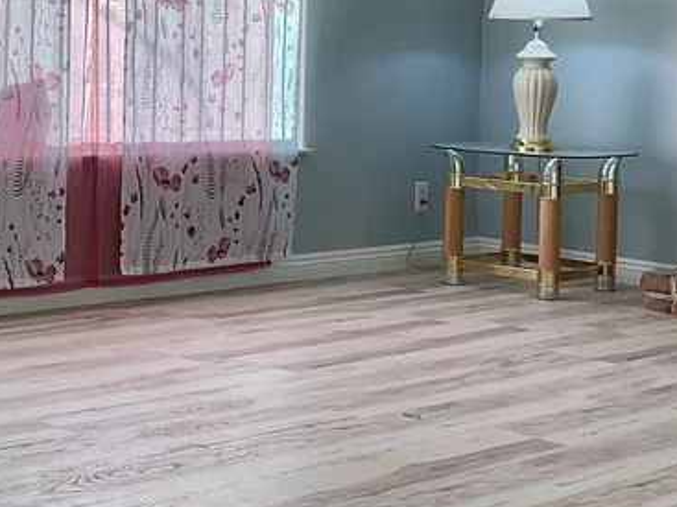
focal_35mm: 81
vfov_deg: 17.9
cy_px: 53
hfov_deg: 23.3
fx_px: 1584
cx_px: 22
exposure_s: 1/122
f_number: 1.8
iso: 16
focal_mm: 3
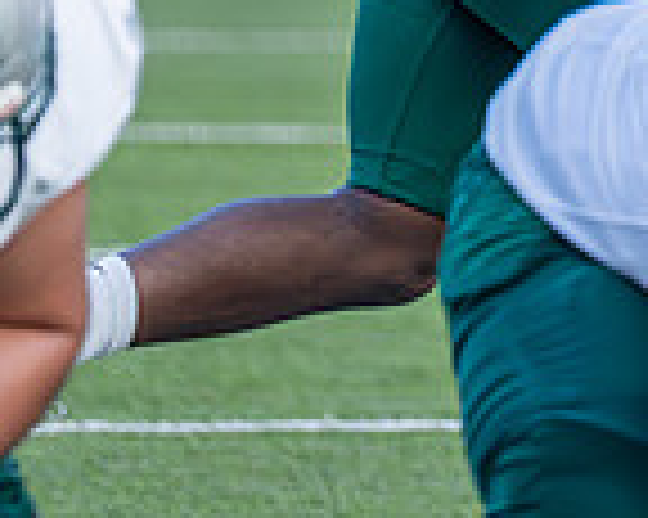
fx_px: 21427
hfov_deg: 1.7
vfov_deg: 1.4
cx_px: 961
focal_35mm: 1118
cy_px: -847
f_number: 2.8
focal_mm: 168
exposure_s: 1/1250
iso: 500
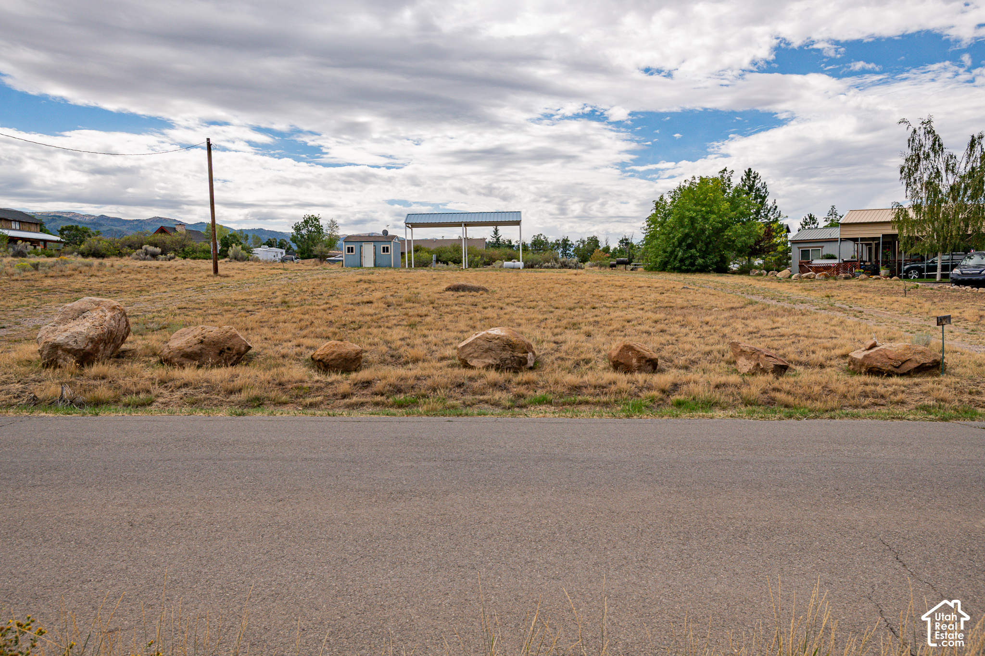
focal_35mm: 28
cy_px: 328
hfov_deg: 65.5
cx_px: 492
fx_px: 766
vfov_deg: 46.4
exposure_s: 1/1000
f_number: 11
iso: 250
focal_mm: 28
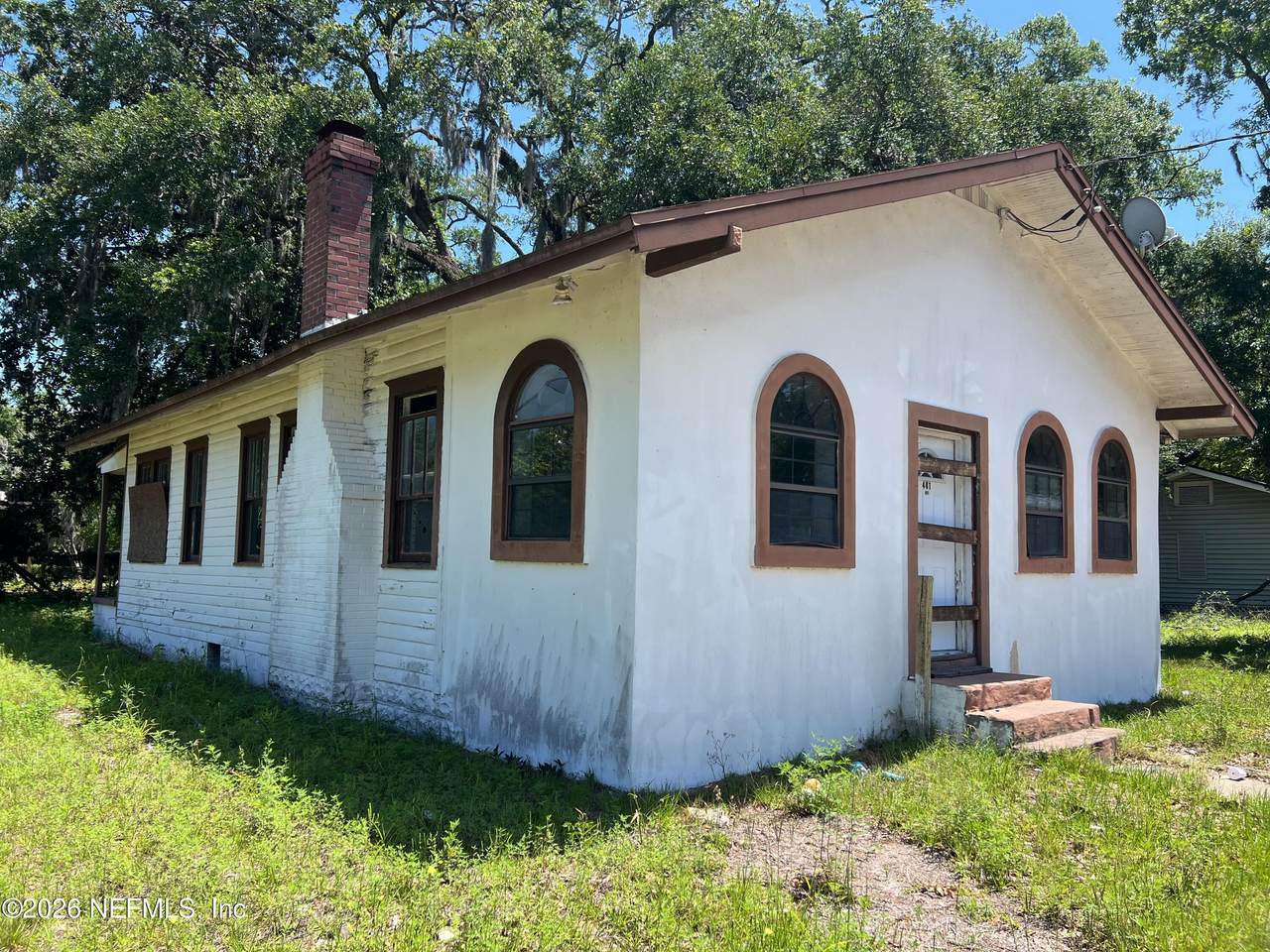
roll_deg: -1.0
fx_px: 954
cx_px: 635
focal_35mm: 26
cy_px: 476
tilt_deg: +4.7
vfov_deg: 53.1
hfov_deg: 67.3
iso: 50
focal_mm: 5.7
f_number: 1.5
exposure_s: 1/1779
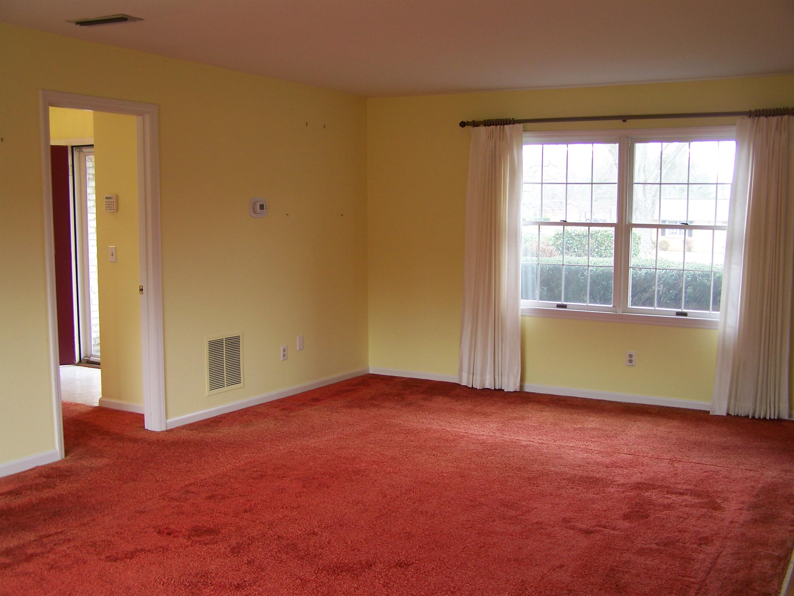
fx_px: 872
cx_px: 397
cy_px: 298
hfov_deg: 49.0
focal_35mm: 38
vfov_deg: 37.7
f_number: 2.8
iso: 64
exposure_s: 1/13
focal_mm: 6.3
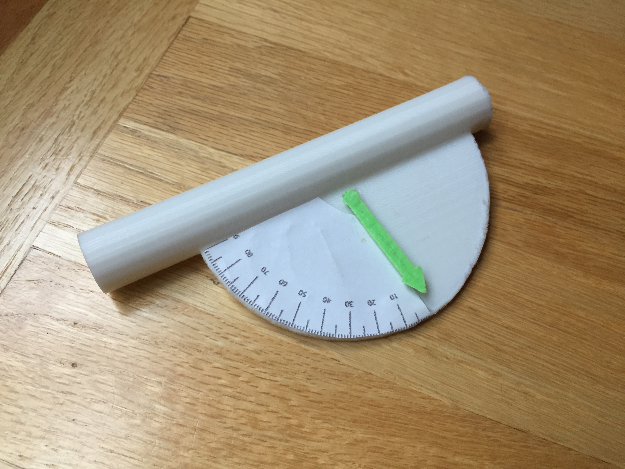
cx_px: 312
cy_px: 234
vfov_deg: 48.2
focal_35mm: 29
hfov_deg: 61.7
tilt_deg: -64.7
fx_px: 524
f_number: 2.2
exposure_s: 1/30
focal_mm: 4.15
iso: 100
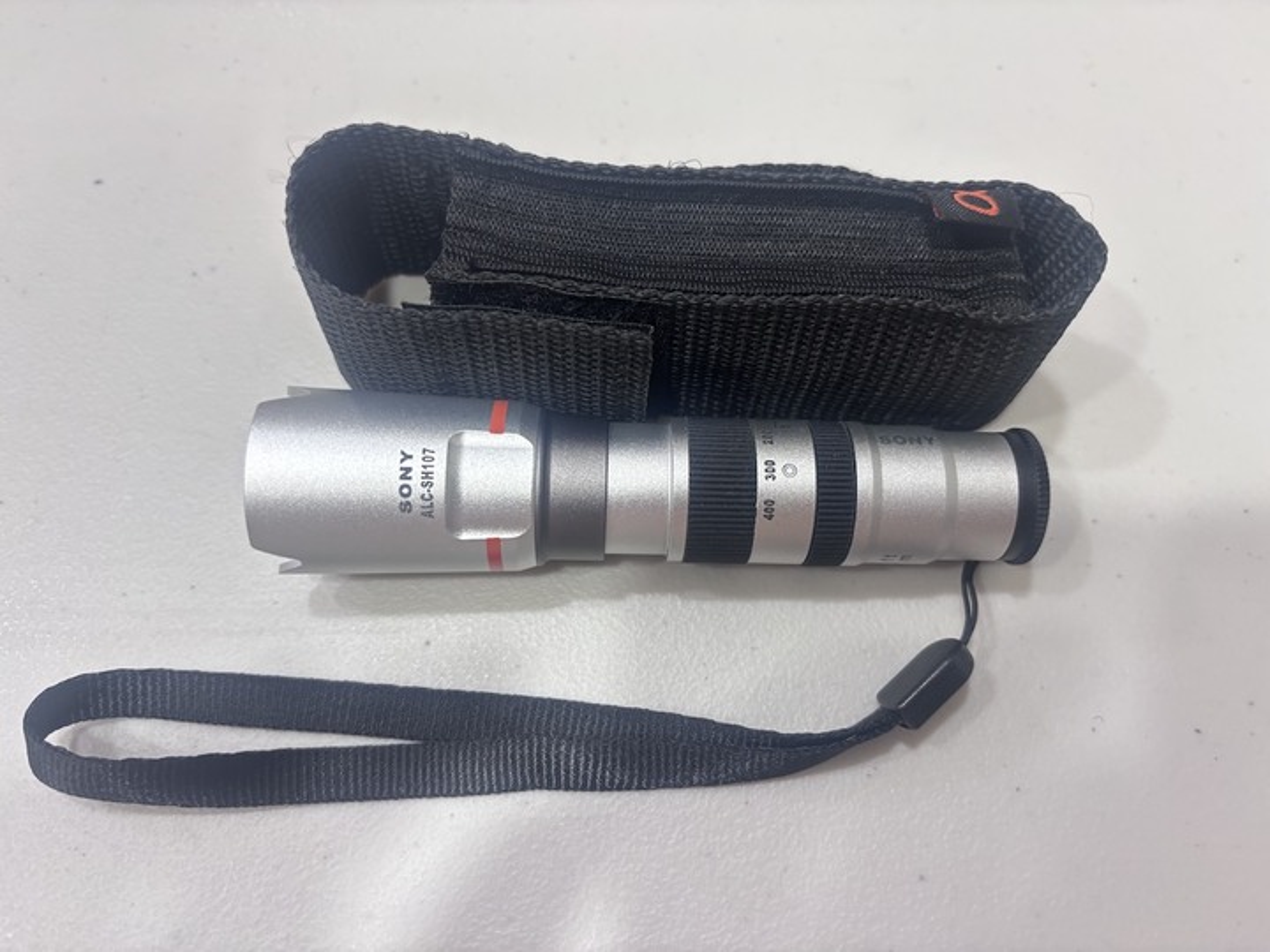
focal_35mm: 26
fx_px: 954
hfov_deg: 67.3
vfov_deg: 53.1
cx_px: 635
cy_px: 476
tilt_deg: -67.9
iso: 160
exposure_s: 1/60
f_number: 1.6
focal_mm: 5.96
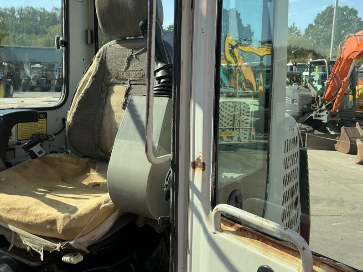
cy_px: 115
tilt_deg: -3.4
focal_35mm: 36
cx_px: 131
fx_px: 378
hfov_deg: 50.7
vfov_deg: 39.6
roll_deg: -2.1
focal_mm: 3
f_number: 1.8
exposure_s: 1/869
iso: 25
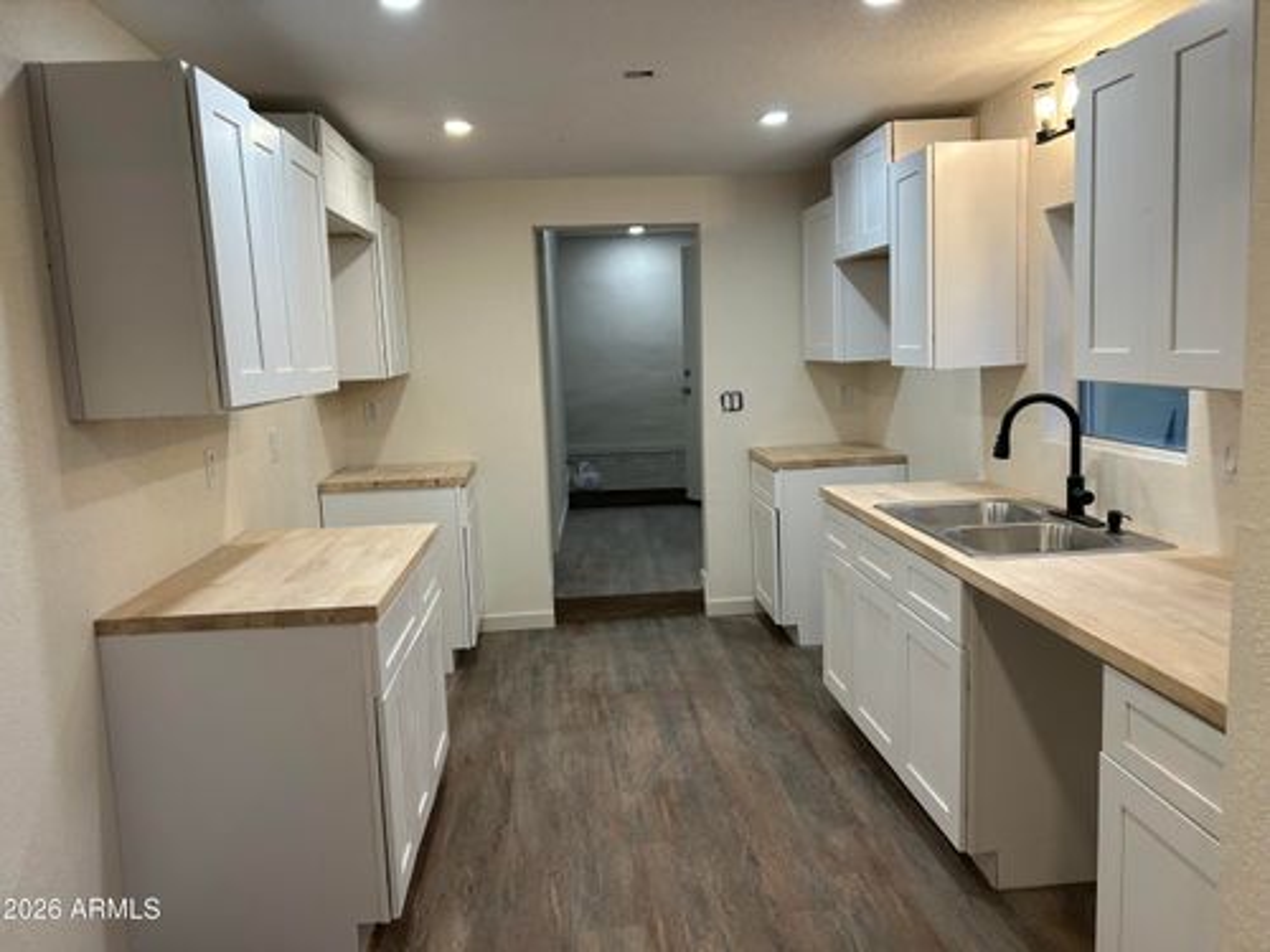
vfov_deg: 53.1
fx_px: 954
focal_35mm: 26
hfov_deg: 67.3
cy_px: 476
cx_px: 635
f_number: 1.5
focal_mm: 5.7
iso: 80
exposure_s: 1/120
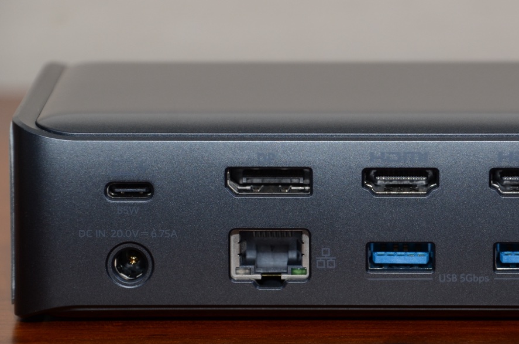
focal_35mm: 315
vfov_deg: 4.3
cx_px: 328
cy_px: 172
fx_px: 4526
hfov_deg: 6.6
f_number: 8
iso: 400
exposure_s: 1/125
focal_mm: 155
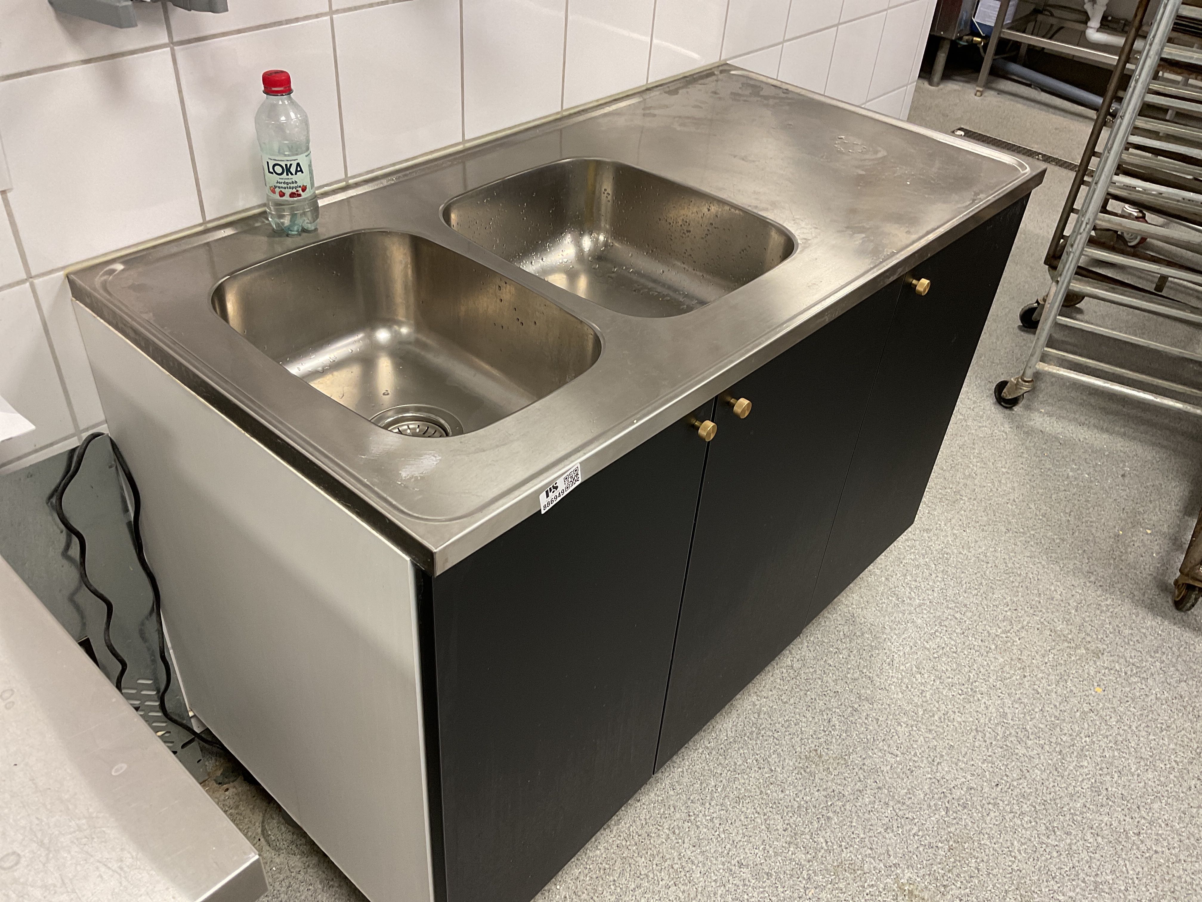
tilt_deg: -37.7
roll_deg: -5.3
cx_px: 601
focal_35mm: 29
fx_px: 1007
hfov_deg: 61.7
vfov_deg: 48.2
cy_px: 451
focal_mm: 3
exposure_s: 1/50
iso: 80
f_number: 1.8
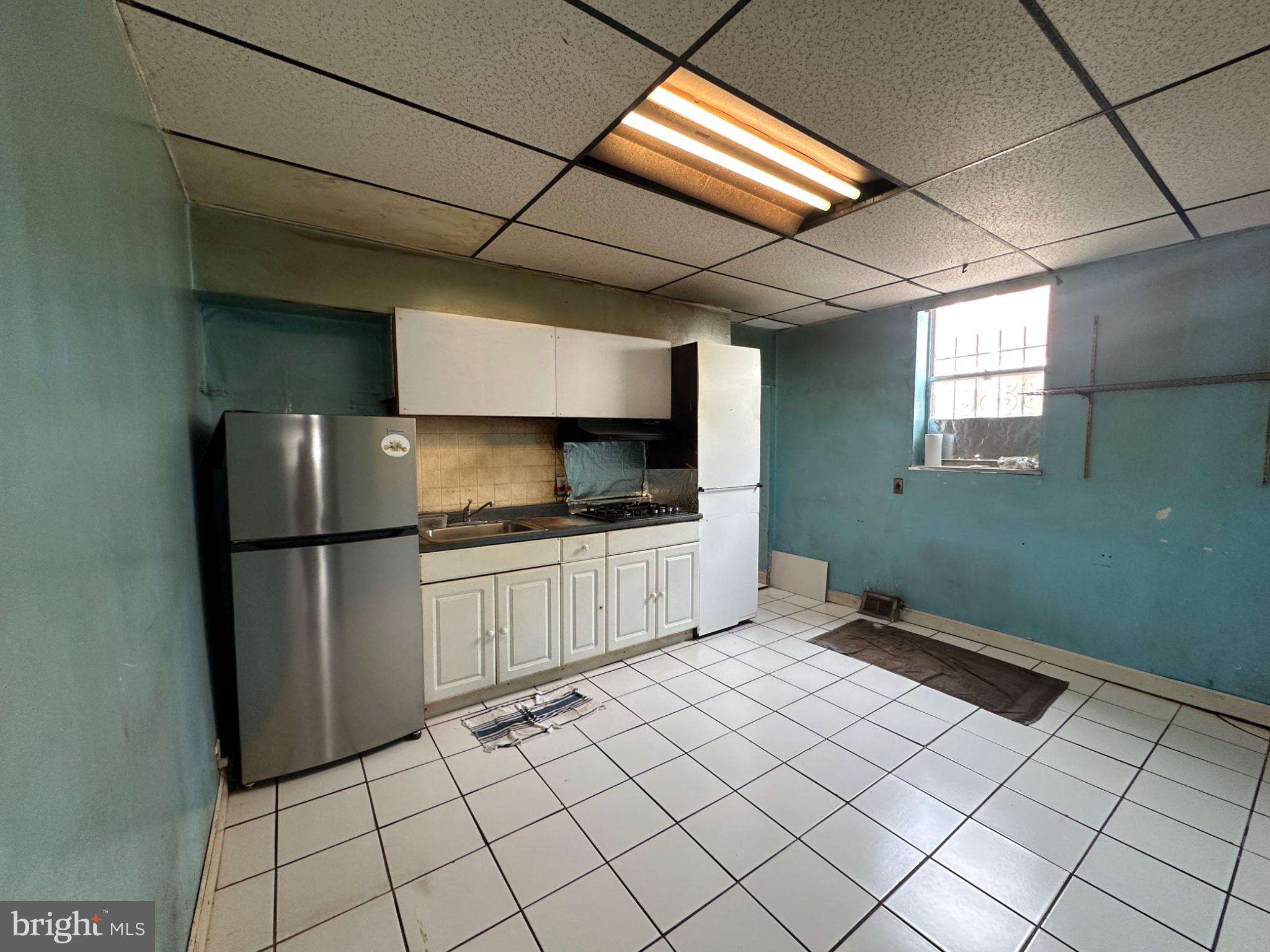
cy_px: 476
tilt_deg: -2.7
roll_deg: -0.6
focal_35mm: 14
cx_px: 635
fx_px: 514
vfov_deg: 85.7
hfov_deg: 102.1
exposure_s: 1/120
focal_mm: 2.22
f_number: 2.2
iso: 200
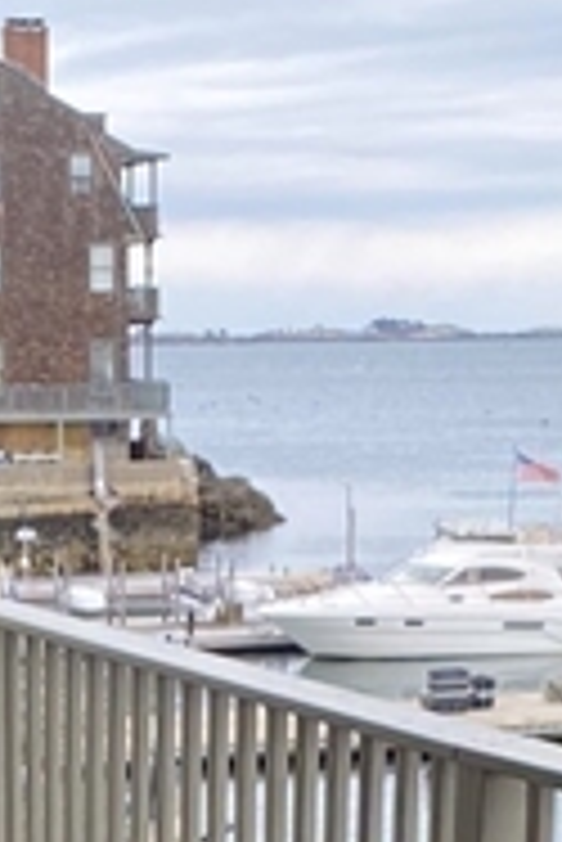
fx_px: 2594
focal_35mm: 111
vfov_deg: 16.3
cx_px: 67
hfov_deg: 12.3
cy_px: 1373
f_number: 1.8
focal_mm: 4.25
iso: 32
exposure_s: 1/700
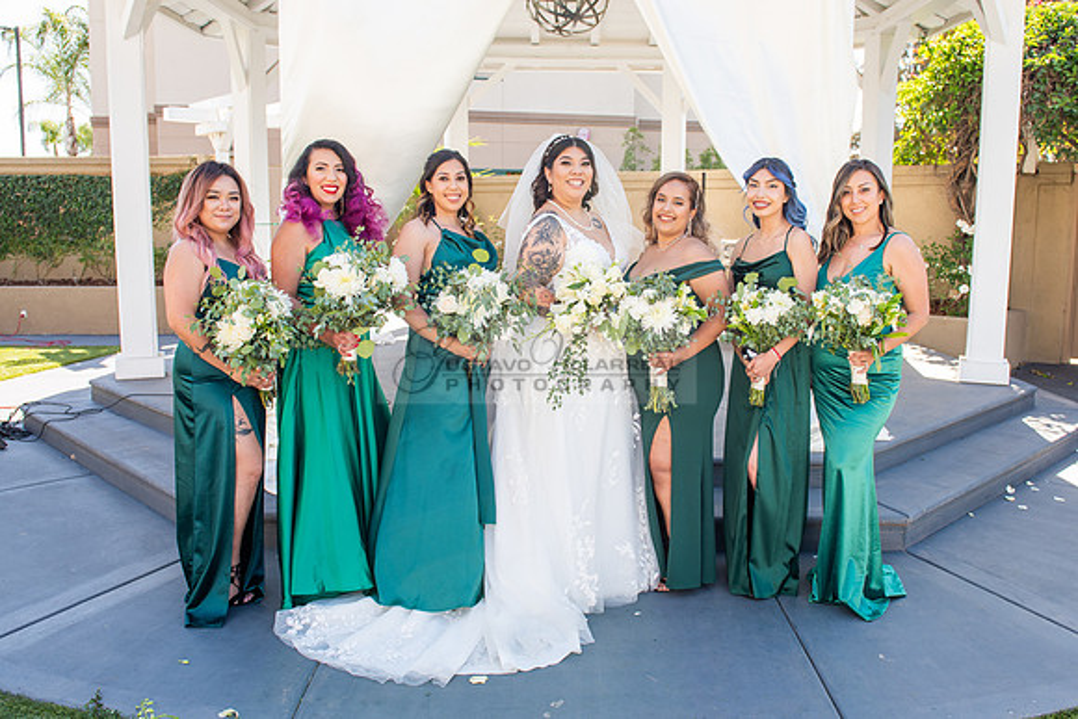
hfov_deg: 62.1
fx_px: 895
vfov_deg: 43.8
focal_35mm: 30
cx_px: 569
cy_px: 332
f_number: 5
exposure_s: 1/125
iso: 100
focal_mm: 24
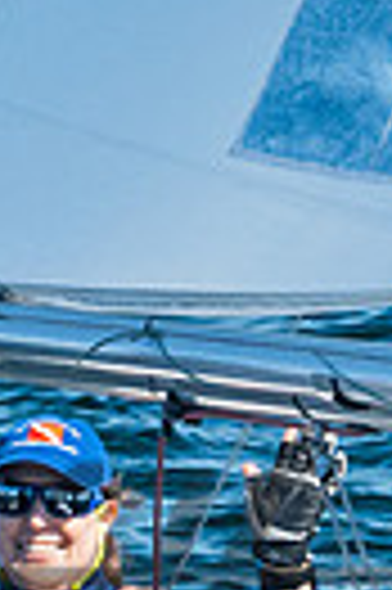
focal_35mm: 754
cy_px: 204
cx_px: -275
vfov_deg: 2.7
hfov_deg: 1.8
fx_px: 12347
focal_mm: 96
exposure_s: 1/250
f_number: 10
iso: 400
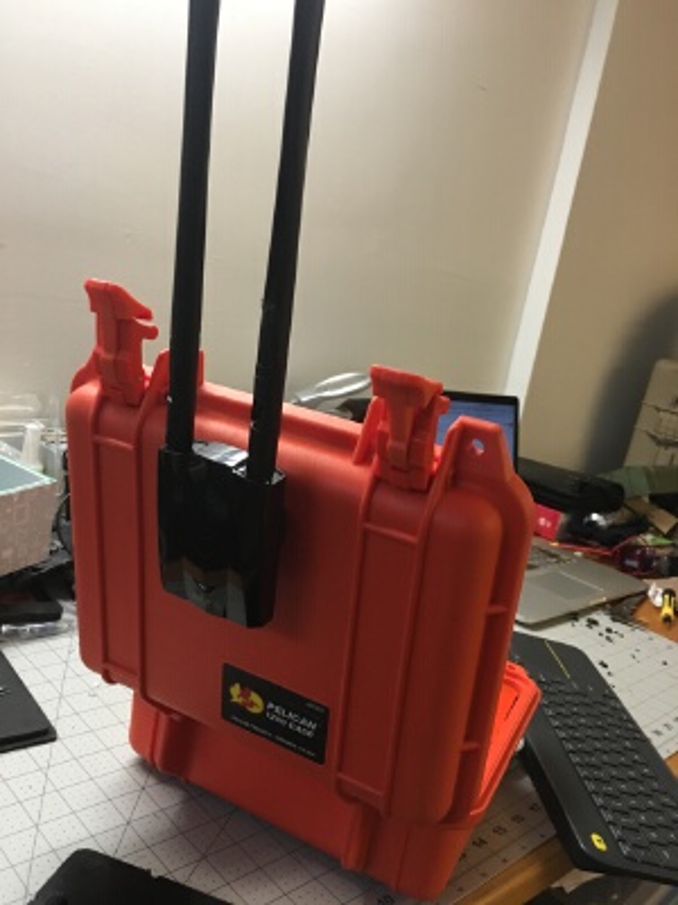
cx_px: 339
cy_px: 452
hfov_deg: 48.2
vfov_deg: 61.7
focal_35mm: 29
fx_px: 757
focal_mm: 4.15
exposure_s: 1/15
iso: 64
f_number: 2.2
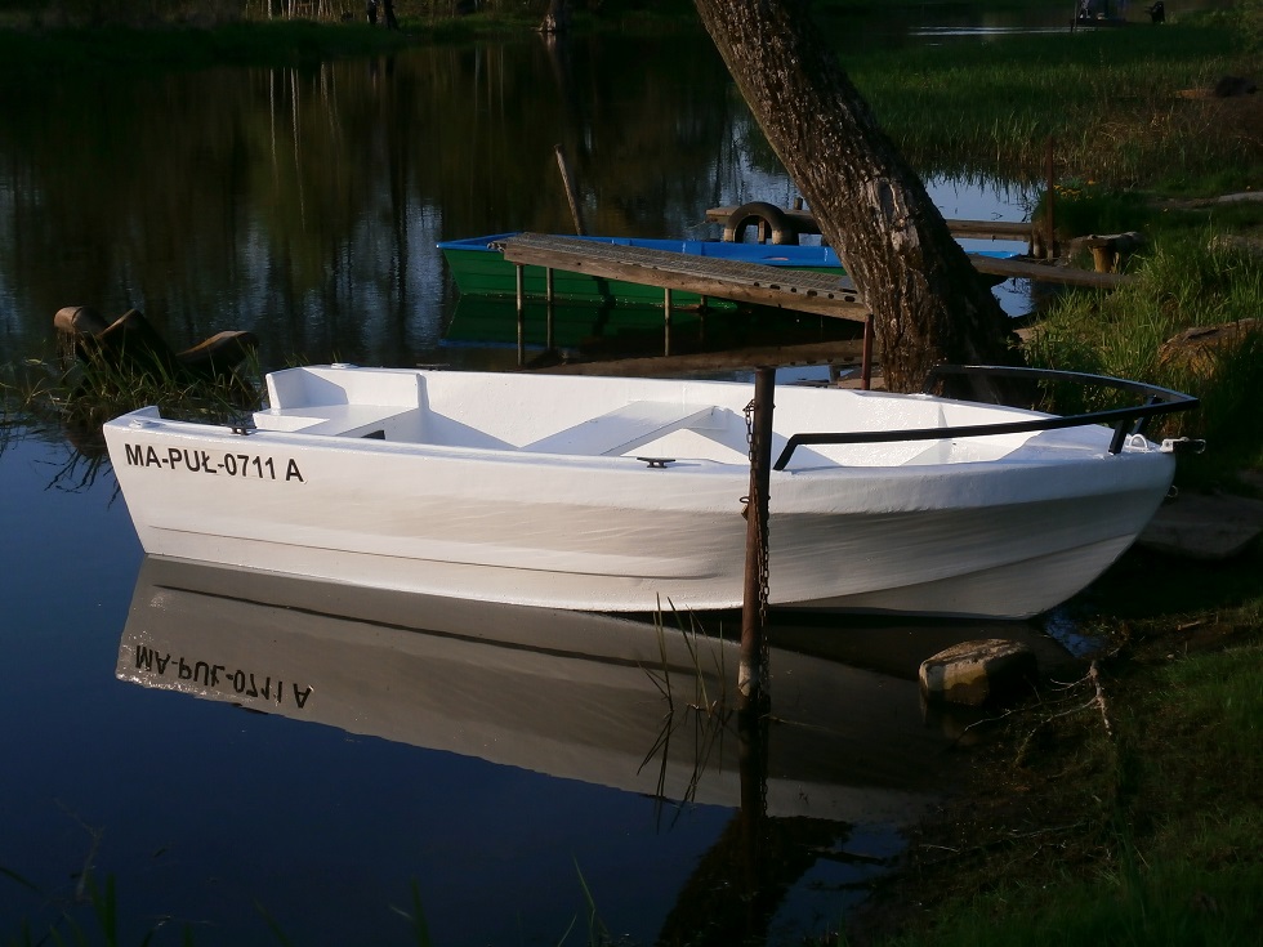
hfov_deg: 32.2
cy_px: 474
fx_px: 2189
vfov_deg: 24.4
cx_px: 632
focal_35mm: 60
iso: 80
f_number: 3.9
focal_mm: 10.7
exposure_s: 1/640
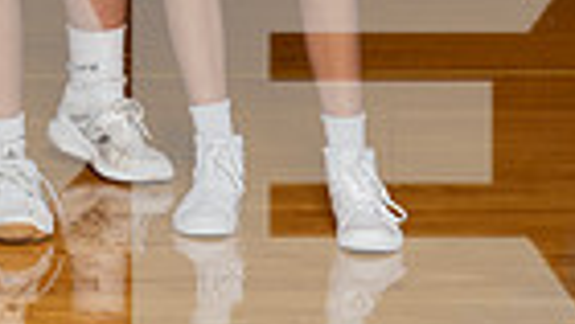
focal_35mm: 217
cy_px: -359
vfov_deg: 5.5
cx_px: -427
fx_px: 3311
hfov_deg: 9.5
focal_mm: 50
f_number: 8
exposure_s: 1/250
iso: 1250
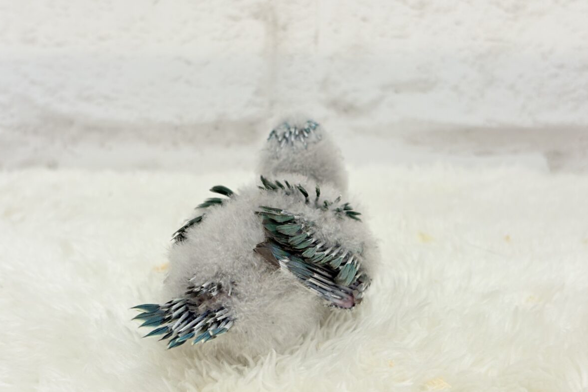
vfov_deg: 24.6
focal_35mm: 55
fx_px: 898
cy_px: 215
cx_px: 295
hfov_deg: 36.2
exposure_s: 1/100
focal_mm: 5.96
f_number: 1.6
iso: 64
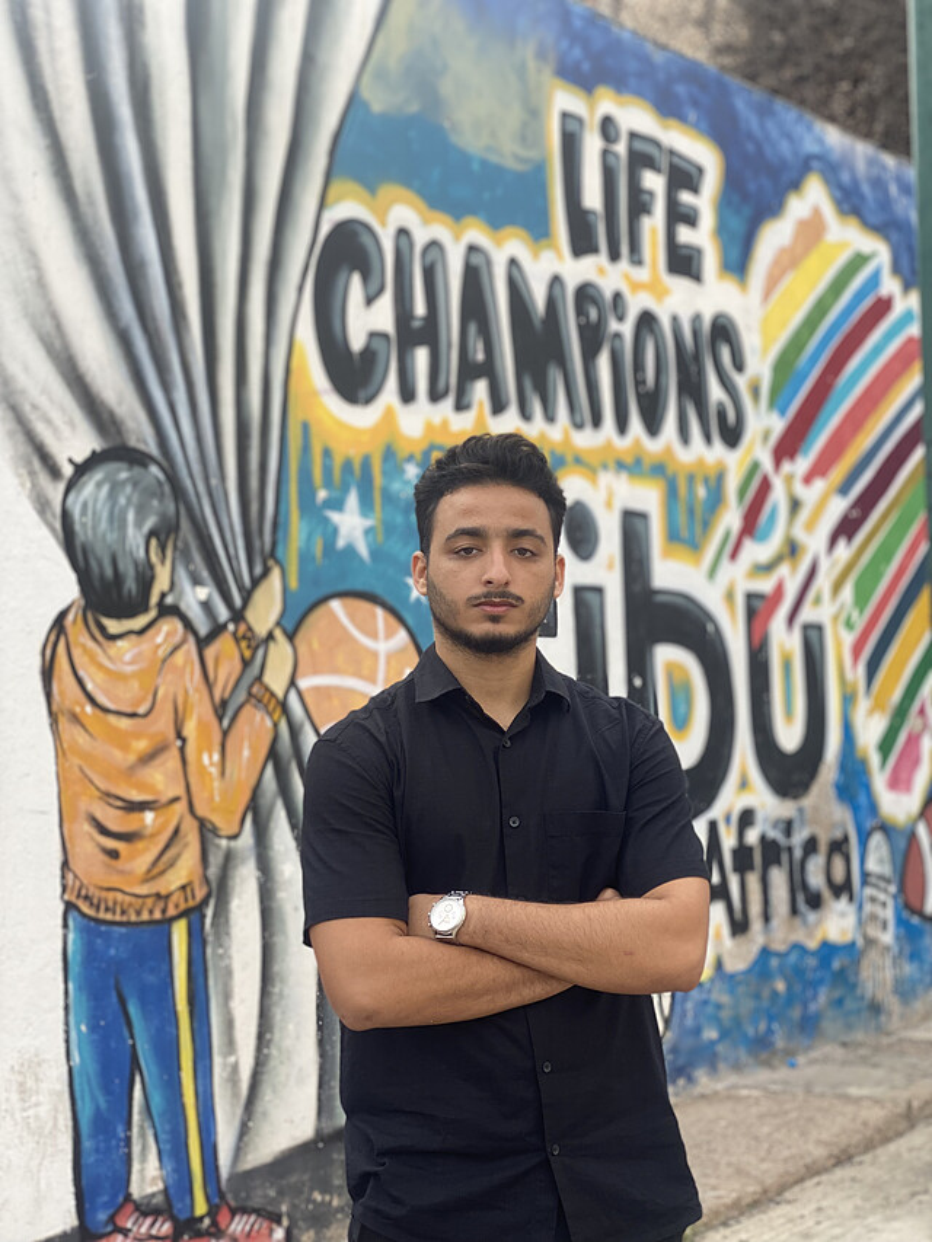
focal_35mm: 52
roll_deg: +1.9
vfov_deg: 36.8
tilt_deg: +3.7
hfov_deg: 28.0
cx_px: 466
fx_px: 1866
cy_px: 621
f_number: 2
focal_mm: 6
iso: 20
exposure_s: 1/387
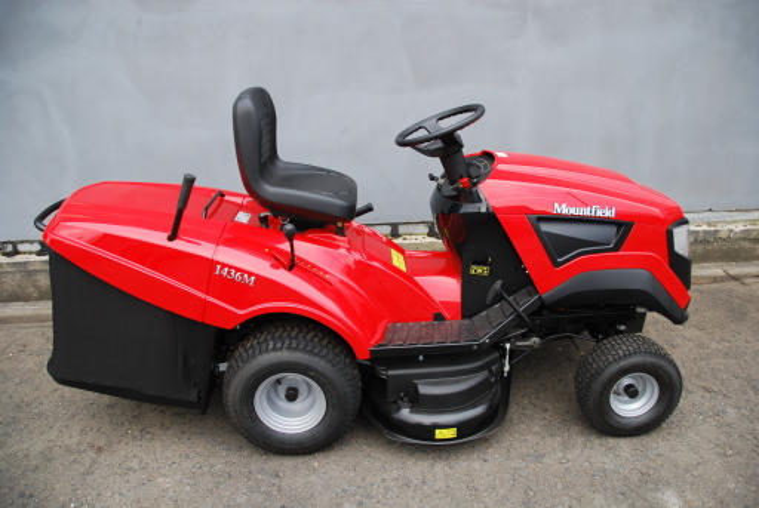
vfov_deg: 48.1
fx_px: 570
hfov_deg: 67.3
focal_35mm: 27
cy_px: 254
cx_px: 380
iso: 200
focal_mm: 18
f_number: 3.5
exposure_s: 1/40
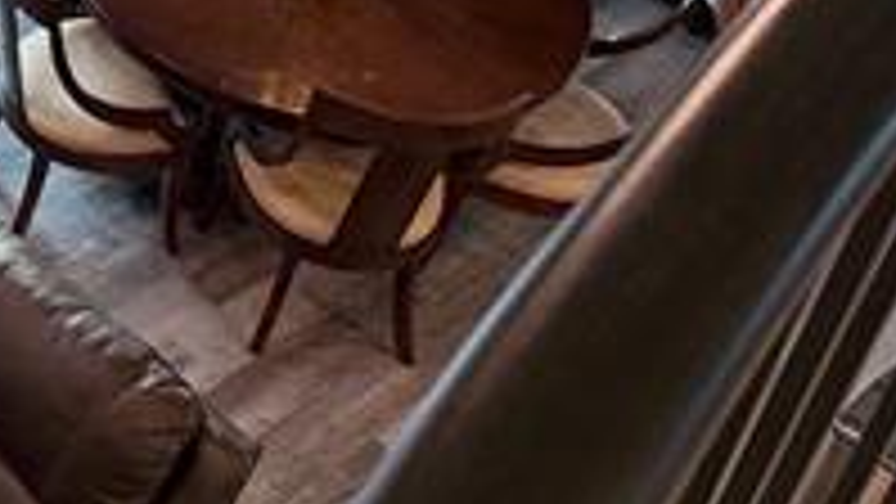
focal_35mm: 84
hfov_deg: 22.2
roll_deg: -2.0
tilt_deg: -35.9
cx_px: -320
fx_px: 1996
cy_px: -128
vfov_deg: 13.9
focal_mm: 6.76
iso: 320
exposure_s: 1/120
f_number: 1.78
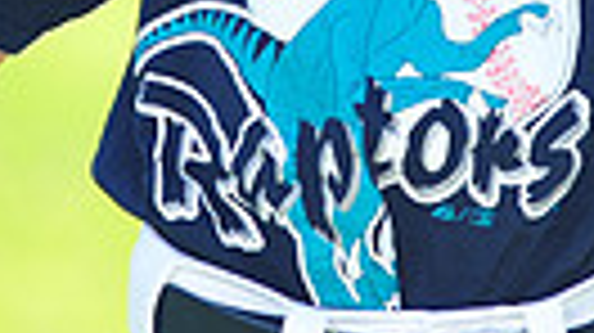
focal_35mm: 803
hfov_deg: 2.7
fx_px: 12637
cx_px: 288
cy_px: -324
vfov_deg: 1.5
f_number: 4.5
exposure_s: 1/640
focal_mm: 175
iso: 250
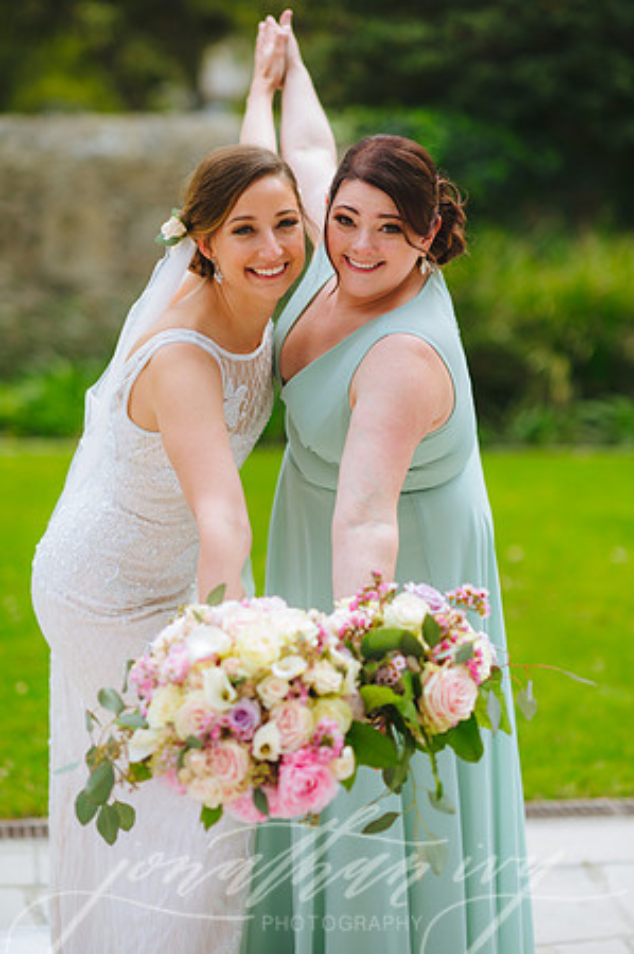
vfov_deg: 23.9
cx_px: 317
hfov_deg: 16.0
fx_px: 2250
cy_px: 477
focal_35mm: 85
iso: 200
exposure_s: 1/2500
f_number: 1.8
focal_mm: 85
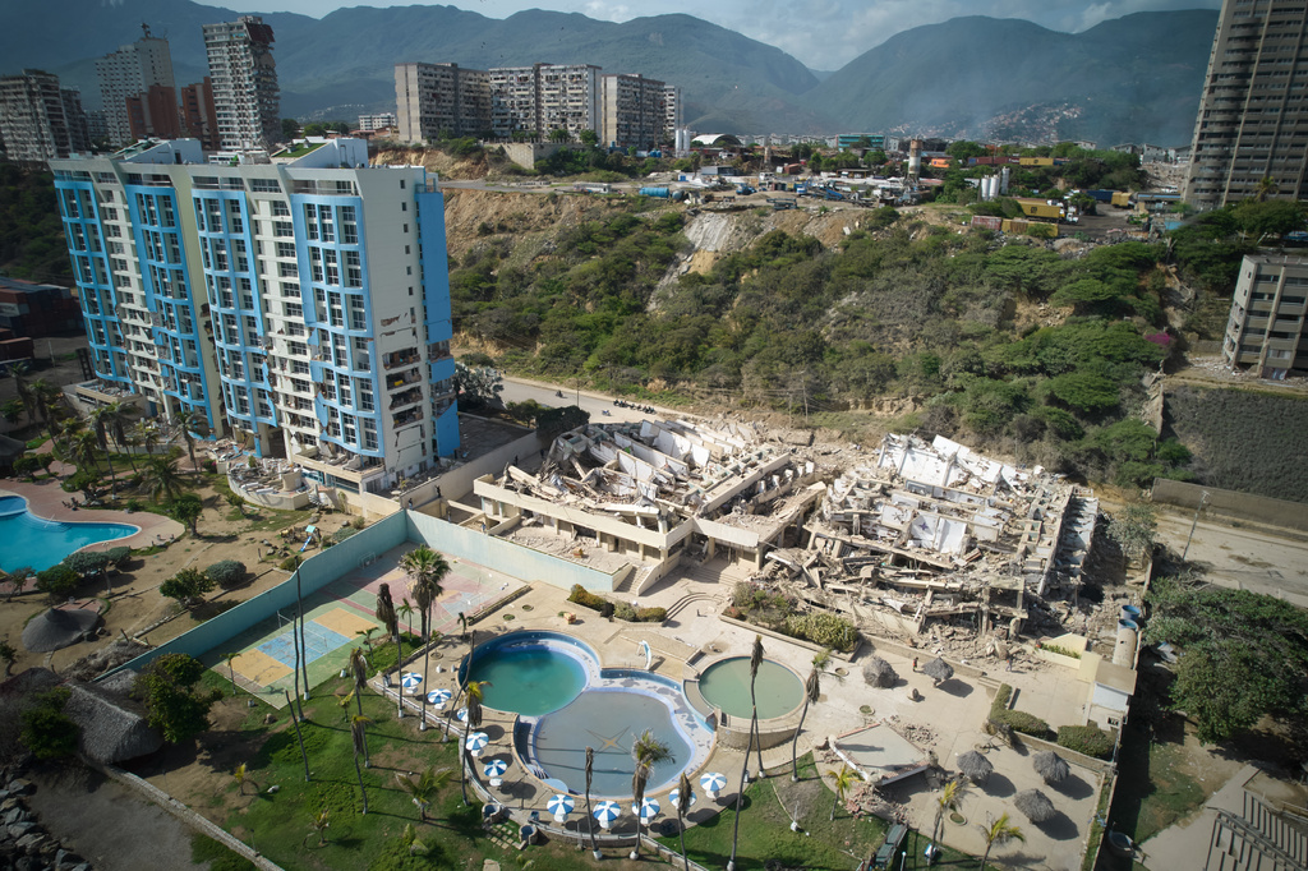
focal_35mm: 22
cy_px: 436
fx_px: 799
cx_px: 654
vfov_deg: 57.2
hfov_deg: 78.6
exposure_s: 1/2000
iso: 100
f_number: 2.8
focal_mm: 8.4
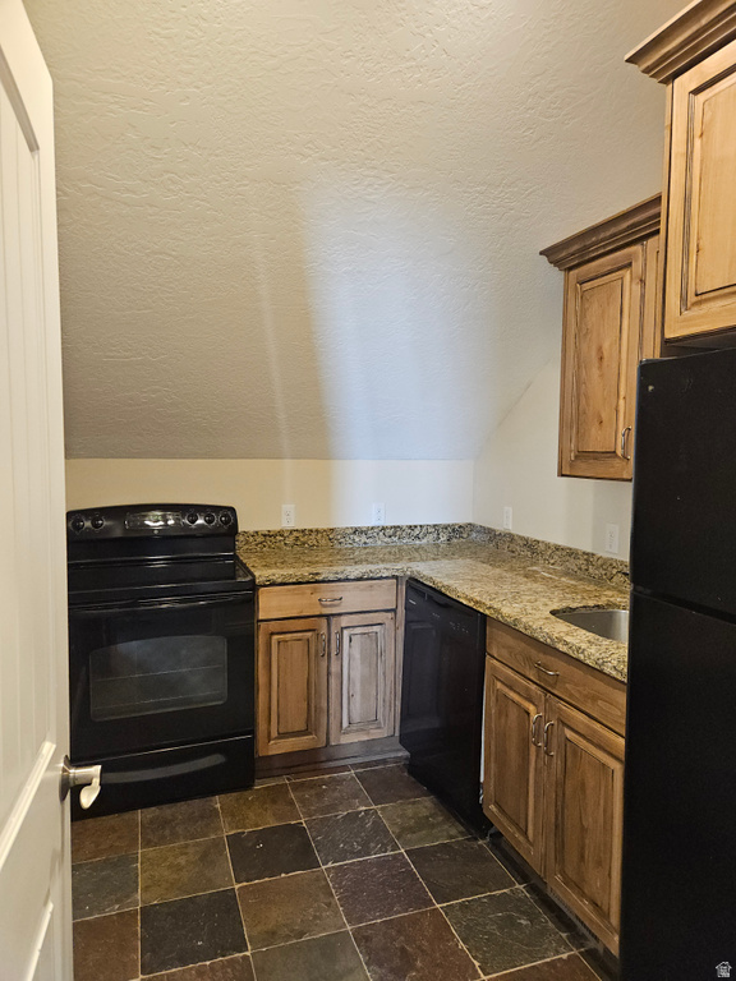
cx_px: 368
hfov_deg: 58.9
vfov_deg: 73.9
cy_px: 490
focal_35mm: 23
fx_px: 652
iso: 640
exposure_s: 1/60
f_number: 1.8
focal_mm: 5.4
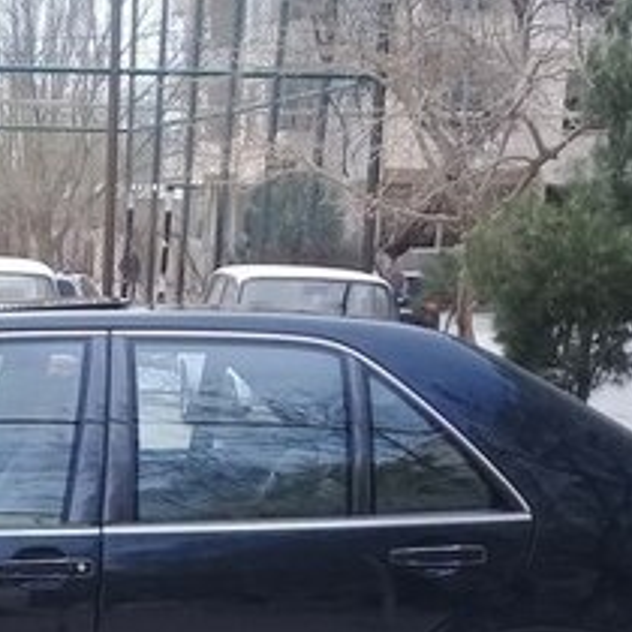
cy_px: 736
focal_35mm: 86
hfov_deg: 19.5
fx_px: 1776
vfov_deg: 19.2
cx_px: -27
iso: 50
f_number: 2.2
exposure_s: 1/561
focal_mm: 3.3
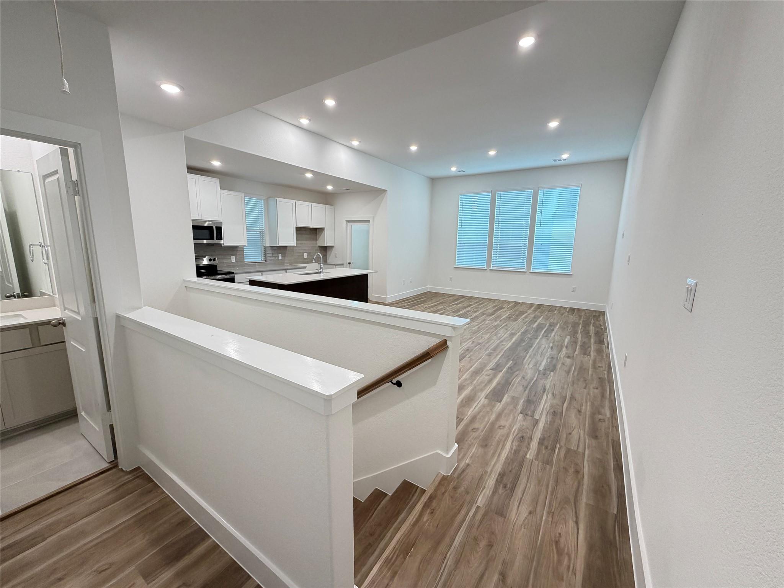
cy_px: 294
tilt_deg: -10.0
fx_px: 317
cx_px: 392
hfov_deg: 102.1
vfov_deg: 85.7
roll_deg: -1.1
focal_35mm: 14
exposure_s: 1/60
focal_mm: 2.22
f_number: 2.2
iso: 160
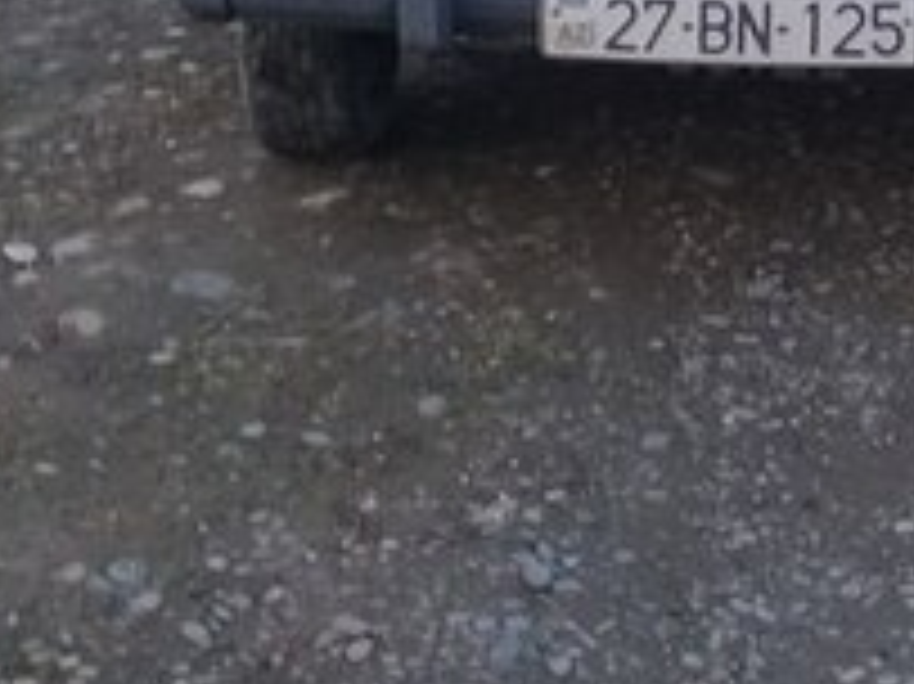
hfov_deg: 19.2
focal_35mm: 101
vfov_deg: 13.9
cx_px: 779
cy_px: -268
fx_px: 2665
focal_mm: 3.3
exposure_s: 1/50
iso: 64
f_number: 2.2
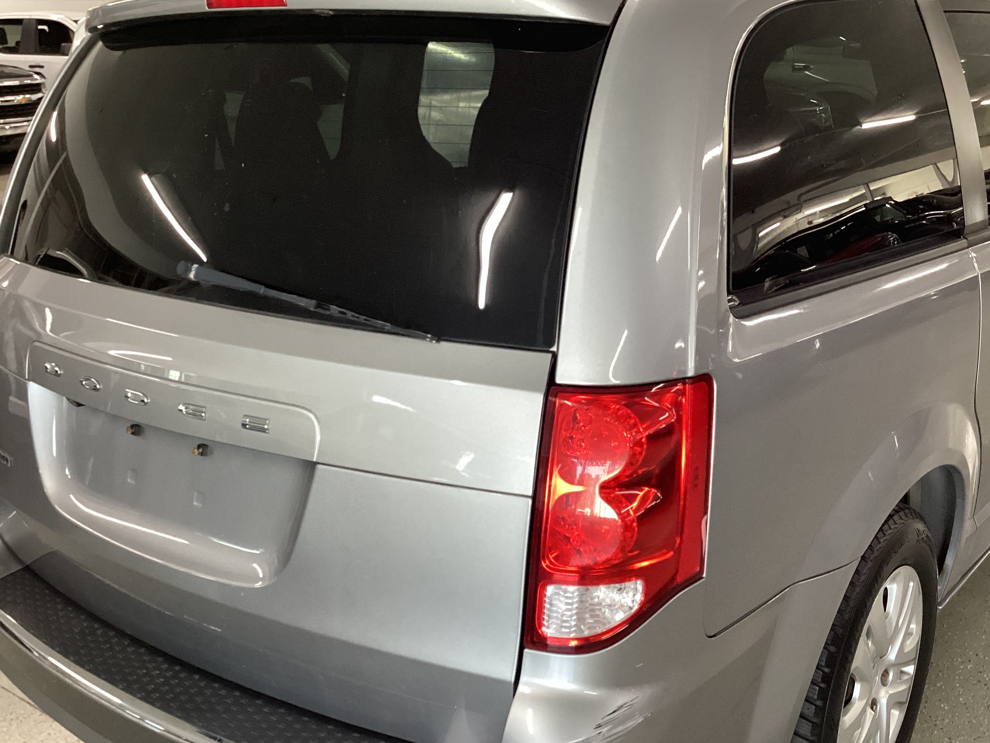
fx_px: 1115
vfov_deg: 36.8
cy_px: 384
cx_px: 518
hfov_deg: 47.8
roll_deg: +0.3
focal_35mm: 39
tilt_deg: -18.9
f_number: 2.4
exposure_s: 1/60
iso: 250
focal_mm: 3.3
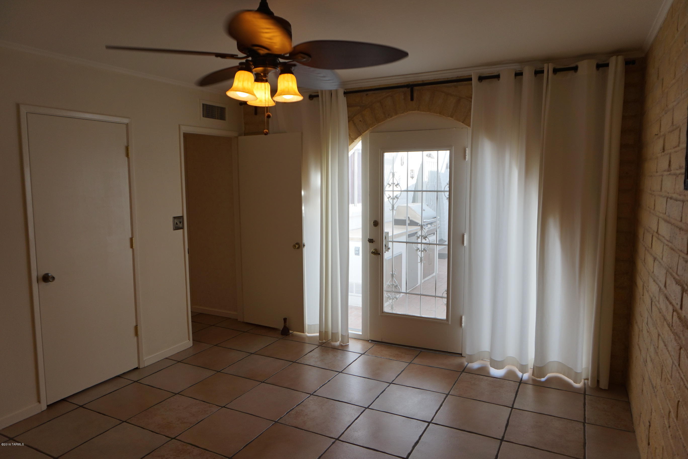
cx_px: 344
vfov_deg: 53.1
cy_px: 230
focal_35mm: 24
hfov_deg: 73.7
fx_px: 459
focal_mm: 16
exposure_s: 1/80
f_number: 4.5
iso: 100
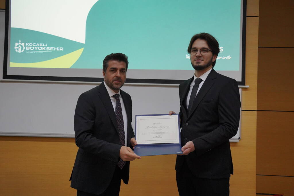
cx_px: 147
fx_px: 294
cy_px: 98
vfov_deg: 36.9
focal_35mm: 36
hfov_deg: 53.1
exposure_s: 1/100
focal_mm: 36
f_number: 5
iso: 4000
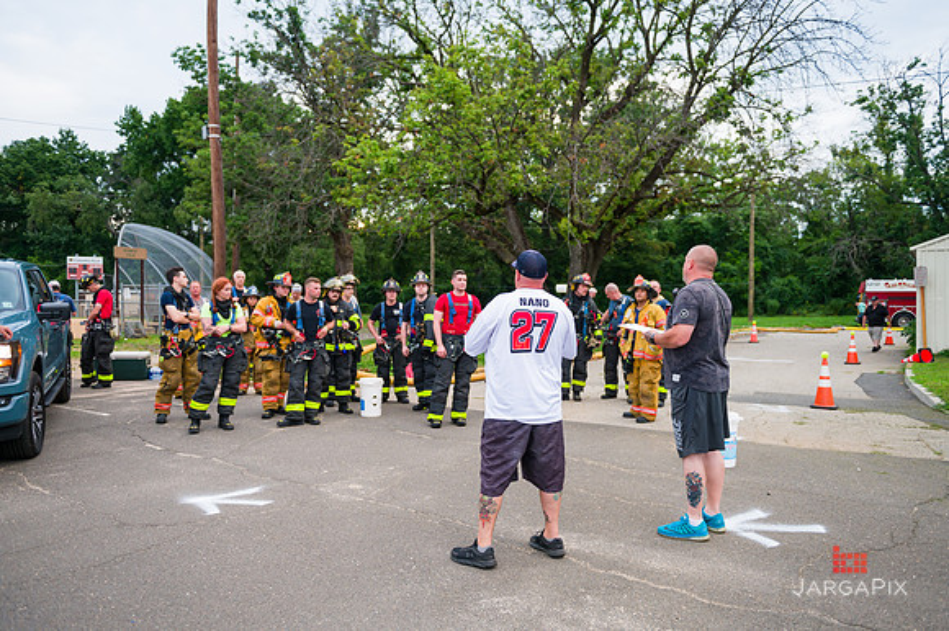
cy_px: 316
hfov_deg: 67.4
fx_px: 711
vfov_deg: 47.9
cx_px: 474
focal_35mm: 27
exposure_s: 1/250
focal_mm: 27
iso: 400
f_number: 3.2
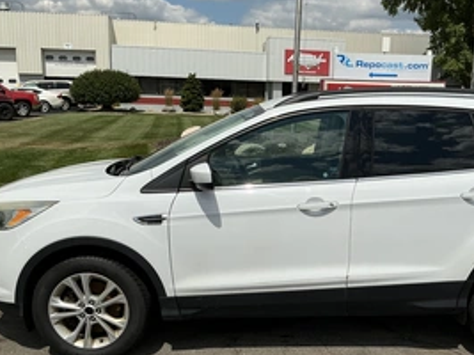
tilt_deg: -12.6
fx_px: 575
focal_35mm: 42
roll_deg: -2.4
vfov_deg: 34.1
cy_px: 222
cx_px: 300
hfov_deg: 44.4
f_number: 1.8
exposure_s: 1/4405
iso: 25
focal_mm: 3
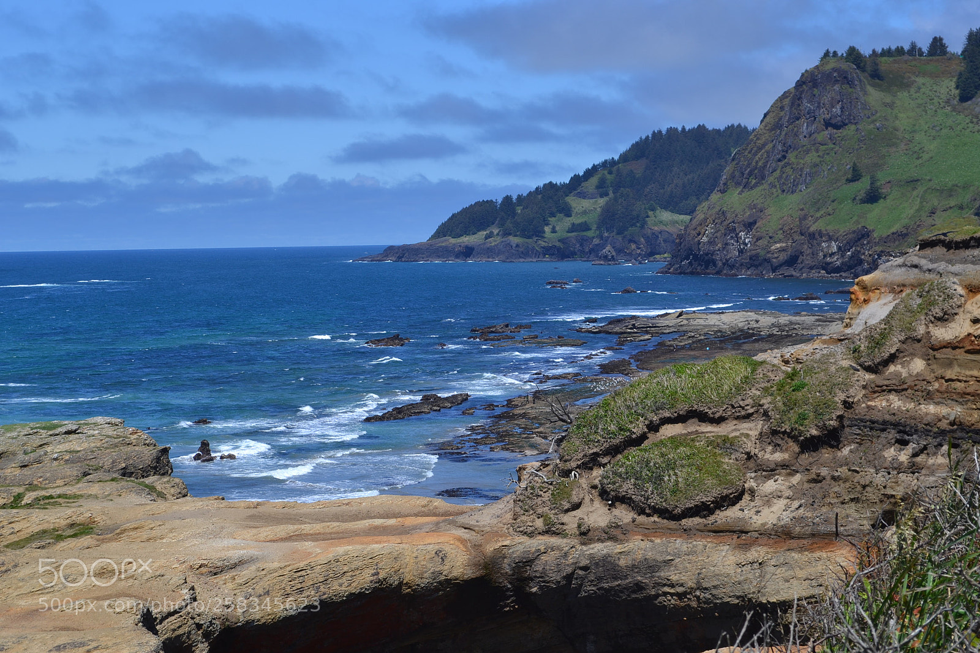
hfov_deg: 24.6
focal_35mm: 82
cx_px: 490
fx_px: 2245
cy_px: 326
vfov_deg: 16.5
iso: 100
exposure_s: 1/250
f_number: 8
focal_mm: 55
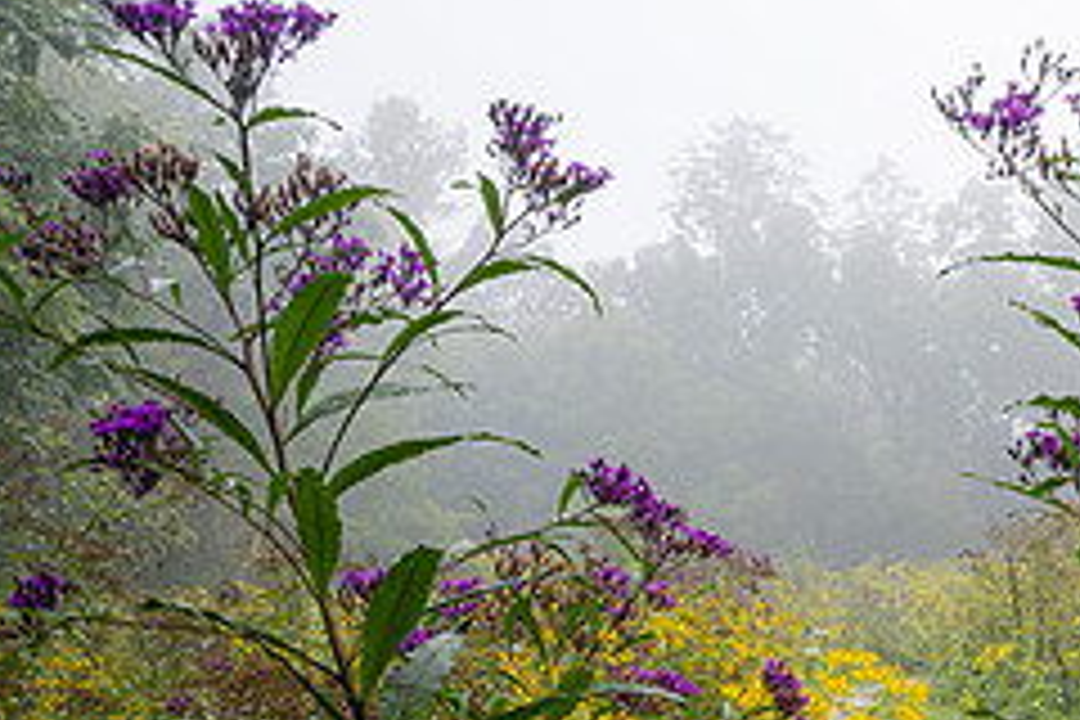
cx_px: 1170
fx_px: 2010
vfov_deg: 19.7
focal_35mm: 67
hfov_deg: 27.6
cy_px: 727
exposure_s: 1/13
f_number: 13
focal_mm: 18.5
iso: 100
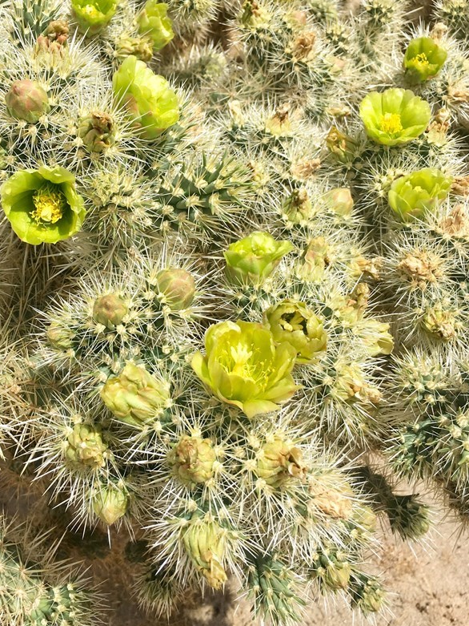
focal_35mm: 38
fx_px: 686
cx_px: 173
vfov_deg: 48.7
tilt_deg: -48.7
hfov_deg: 37.5
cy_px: 256
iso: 25
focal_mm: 4.15
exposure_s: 1/2564
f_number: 2.2
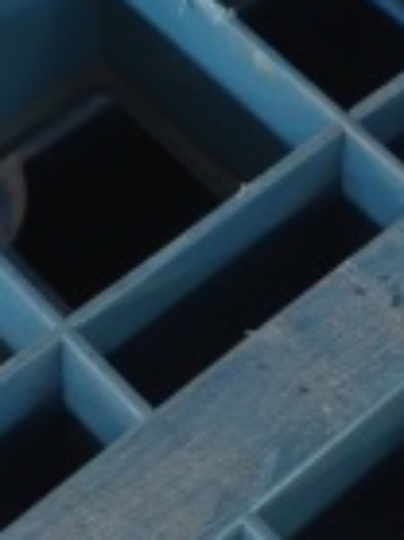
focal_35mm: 177
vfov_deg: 9.7
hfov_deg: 8.4
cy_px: -810
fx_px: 2759
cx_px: 249
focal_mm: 6.06
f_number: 1.6
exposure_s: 1/100
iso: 1250
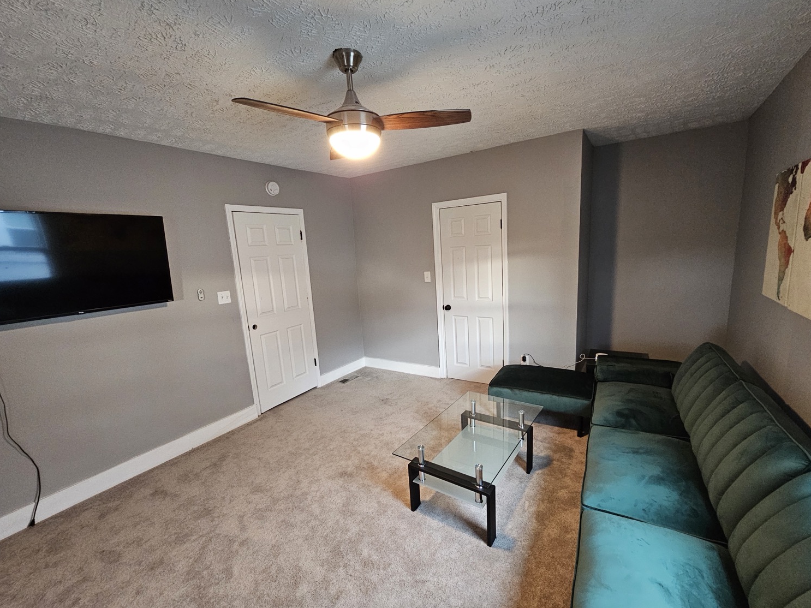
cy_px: 307
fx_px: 328
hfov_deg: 102.0
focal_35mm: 14
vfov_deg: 85.7
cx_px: 418
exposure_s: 1/30
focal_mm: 2.2
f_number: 2.2
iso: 500
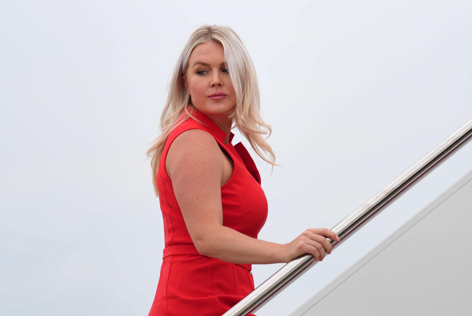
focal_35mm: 300
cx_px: 236
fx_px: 3937
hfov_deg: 6.9
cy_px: 158
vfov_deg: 4.6
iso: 125
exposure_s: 1/2000
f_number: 2.8
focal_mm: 200
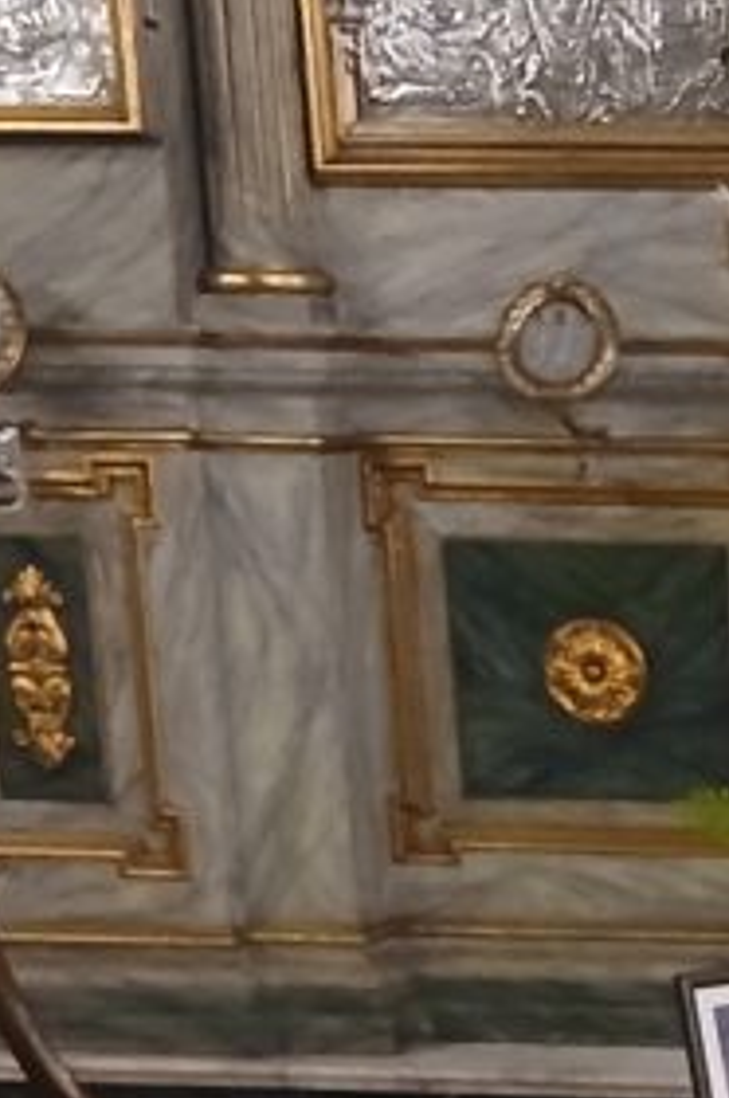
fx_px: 3014
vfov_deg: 19.6
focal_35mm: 99
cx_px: 1360
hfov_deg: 12.5
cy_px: 1271
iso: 640
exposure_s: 1/20
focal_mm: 3.98
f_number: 1.8
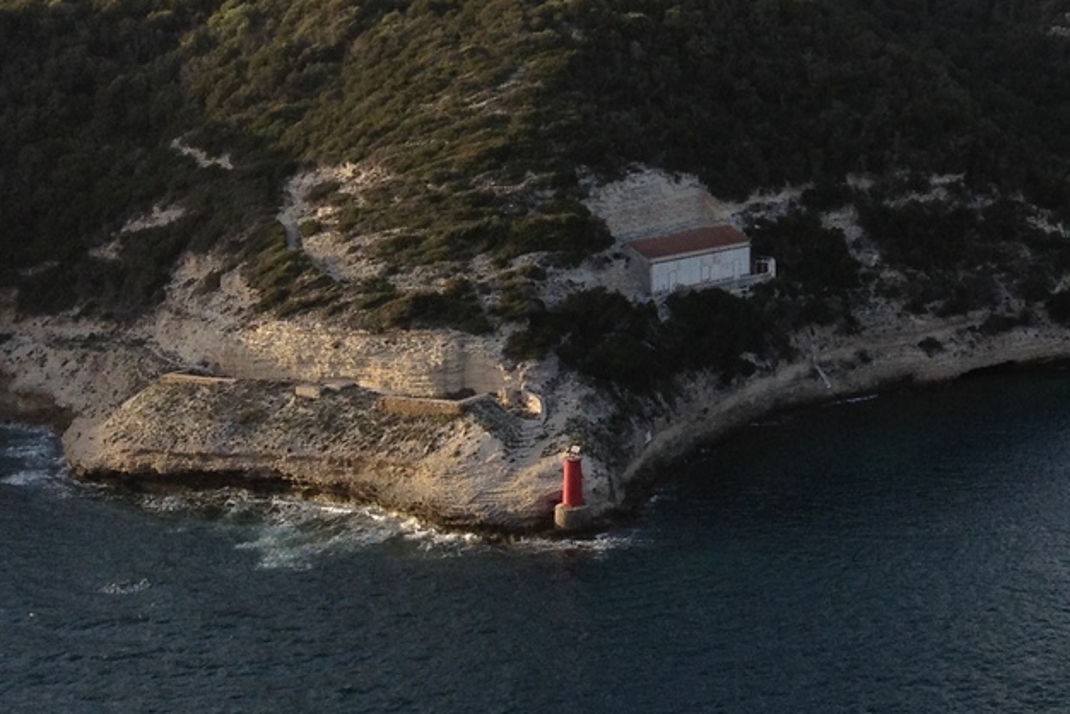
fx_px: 2765
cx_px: 1072
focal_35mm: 93
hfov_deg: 21.1
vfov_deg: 14.4
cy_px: -53
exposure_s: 1/690
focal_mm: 4.28
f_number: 2.4
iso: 64
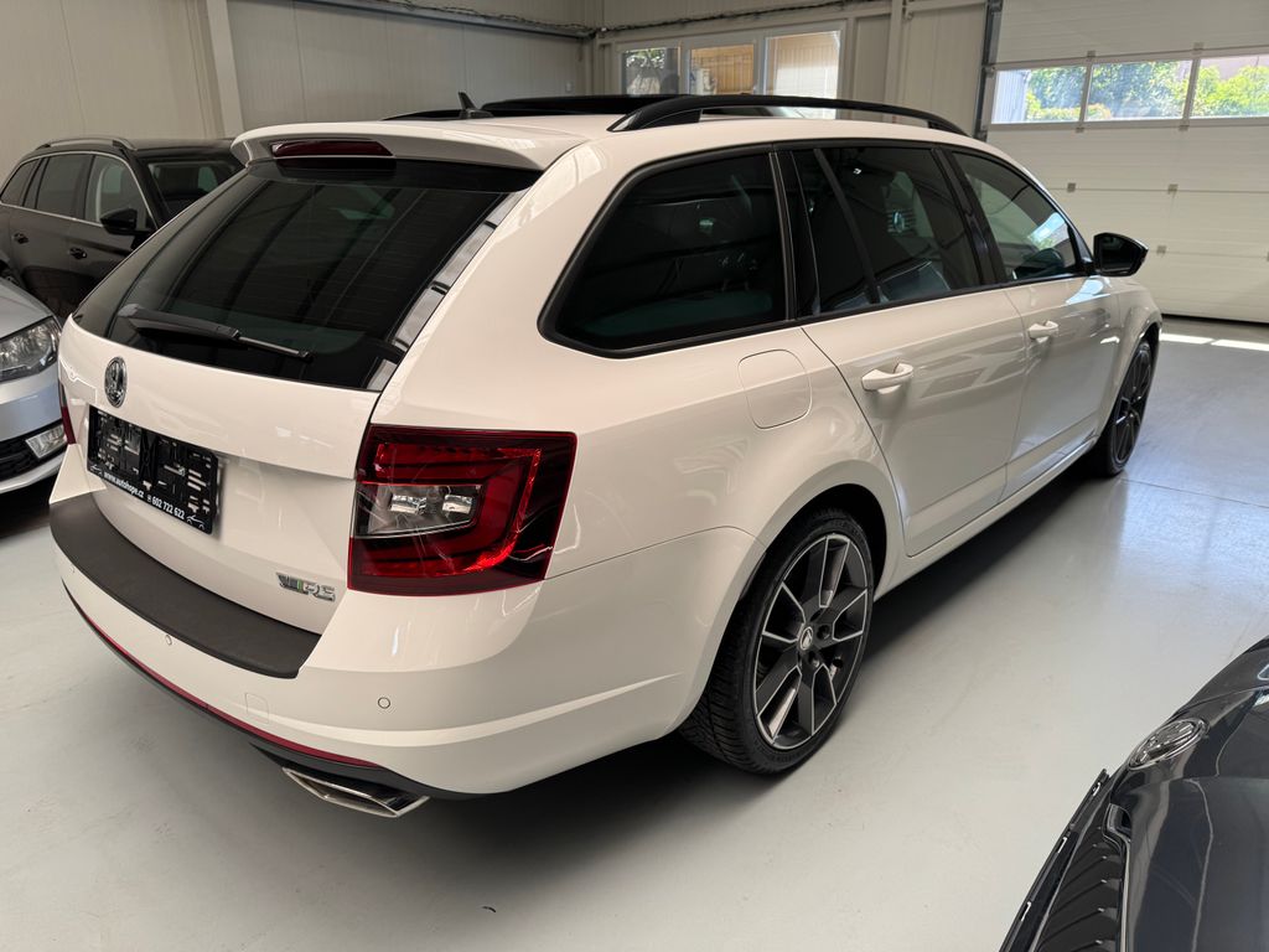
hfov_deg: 71.6
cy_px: 476
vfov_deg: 56.8
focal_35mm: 24
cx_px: 634
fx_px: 880
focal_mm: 6.76
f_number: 1.78
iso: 64
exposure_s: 1/197
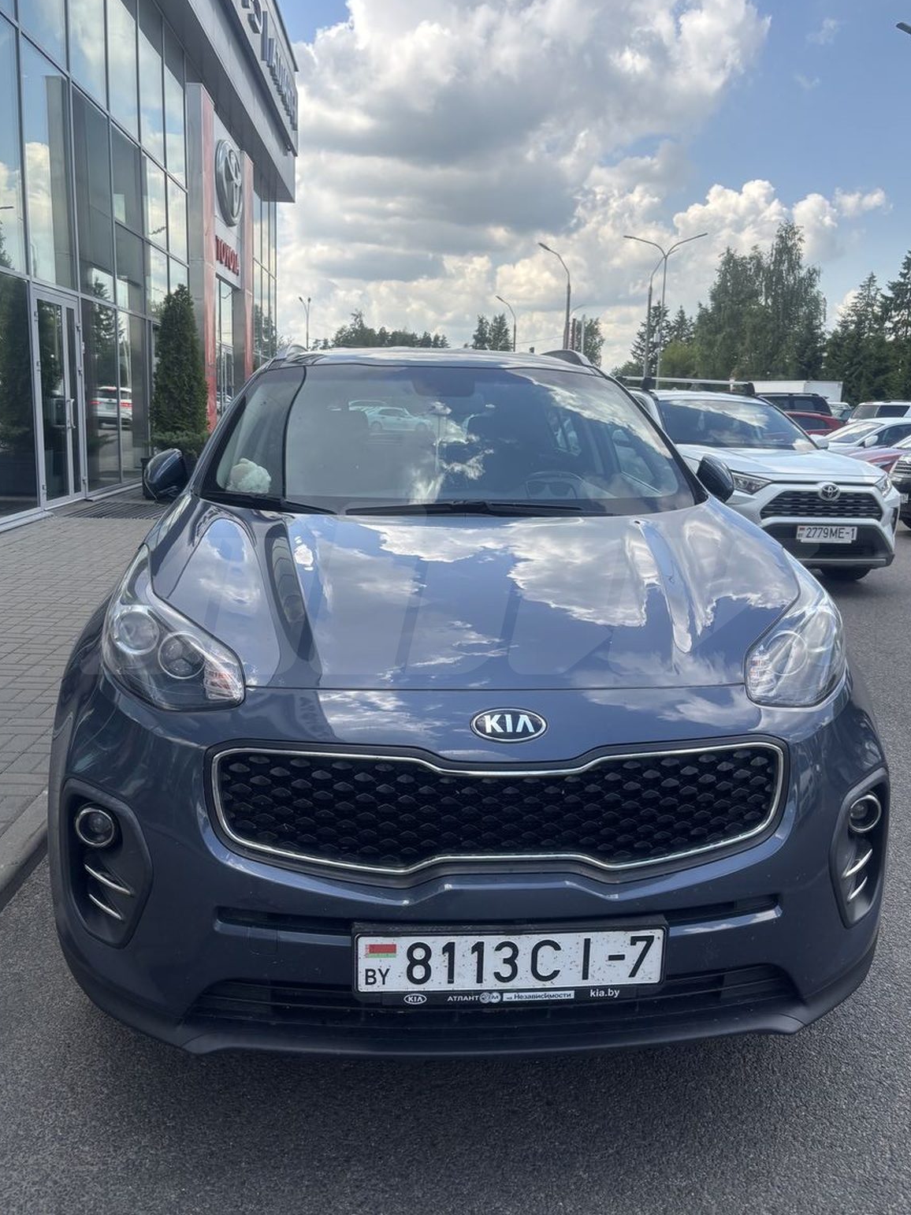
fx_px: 947
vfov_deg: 65.3
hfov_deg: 51.4
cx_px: 450
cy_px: 589
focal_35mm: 27
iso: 50
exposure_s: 1/1522
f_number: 1.6
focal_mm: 5.96
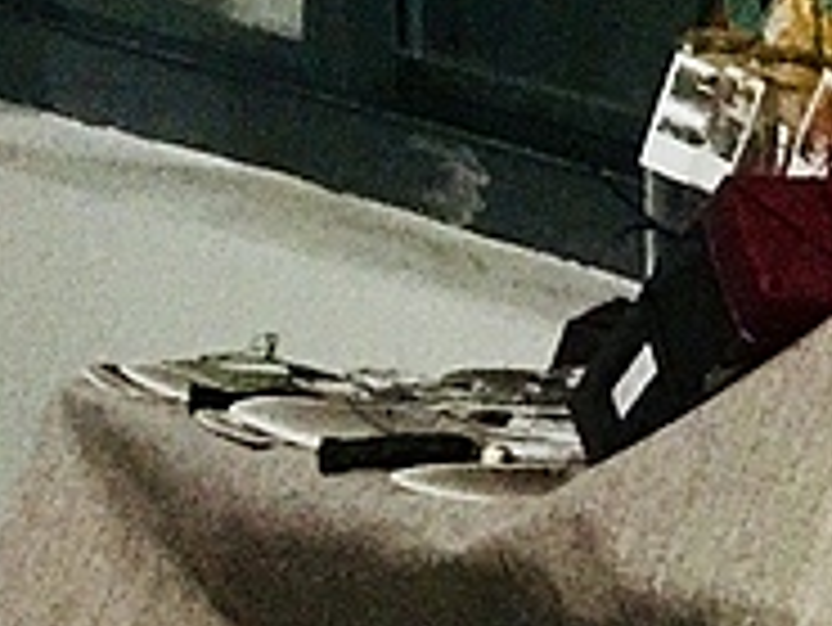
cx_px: 1606
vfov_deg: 6.5
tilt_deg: -25.7
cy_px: 2103
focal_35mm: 201
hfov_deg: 9.3
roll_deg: -7.0
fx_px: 4834
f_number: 2.2
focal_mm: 4.15
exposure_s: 1/4
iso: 125
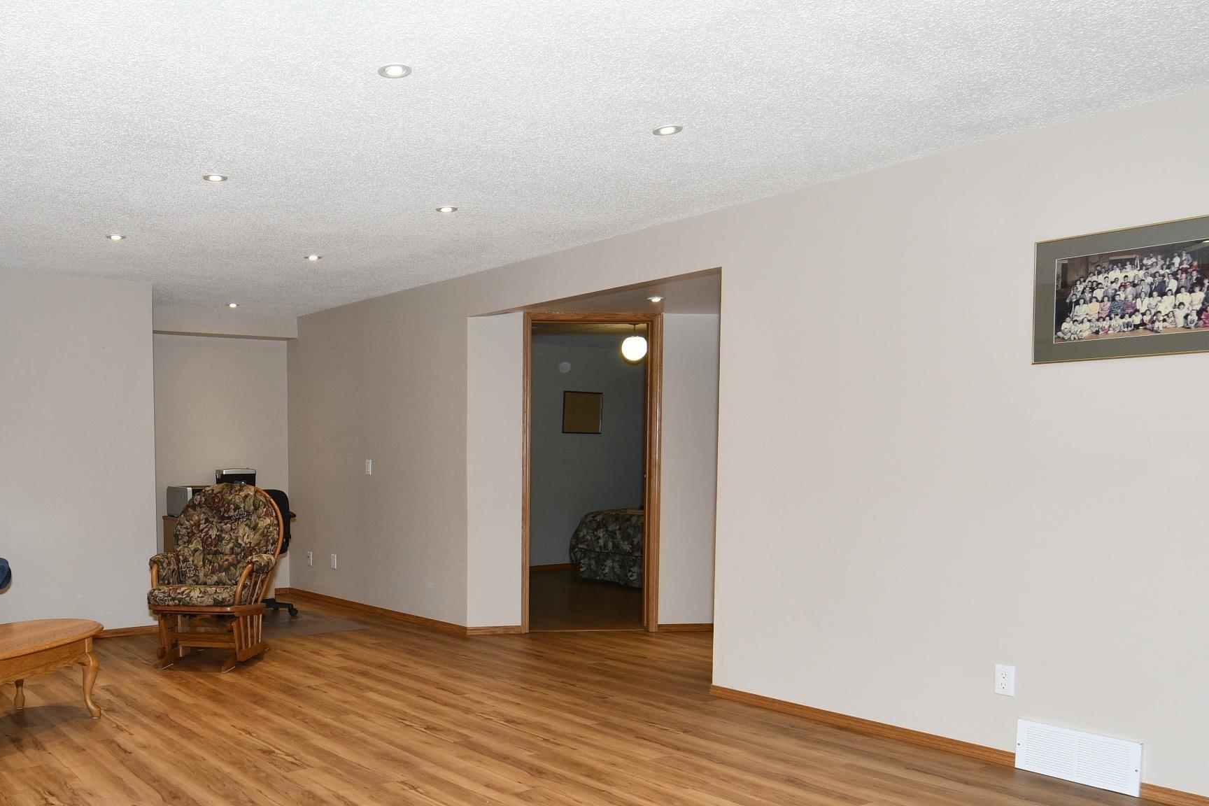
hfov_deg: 60.7
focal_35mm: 29
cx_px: 325
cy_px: 515
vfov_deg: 44.5
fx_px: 974
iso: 400
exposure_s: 1/60
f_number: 5.6
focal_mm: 12
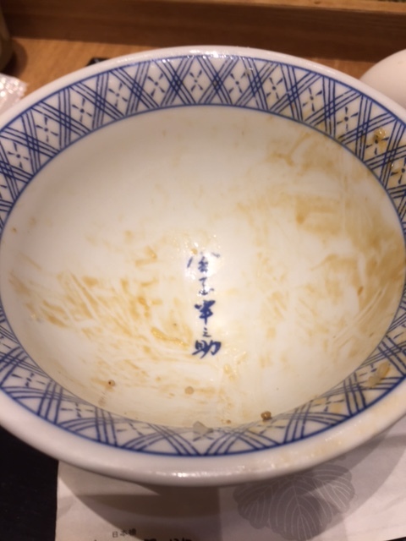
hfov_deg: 48.2
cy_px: 270
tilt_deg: -55.3
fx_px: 454
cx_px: 203
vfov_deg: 61.7
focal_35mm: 29
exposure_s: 1/33
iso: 32
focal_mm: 4.15
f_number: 2.2
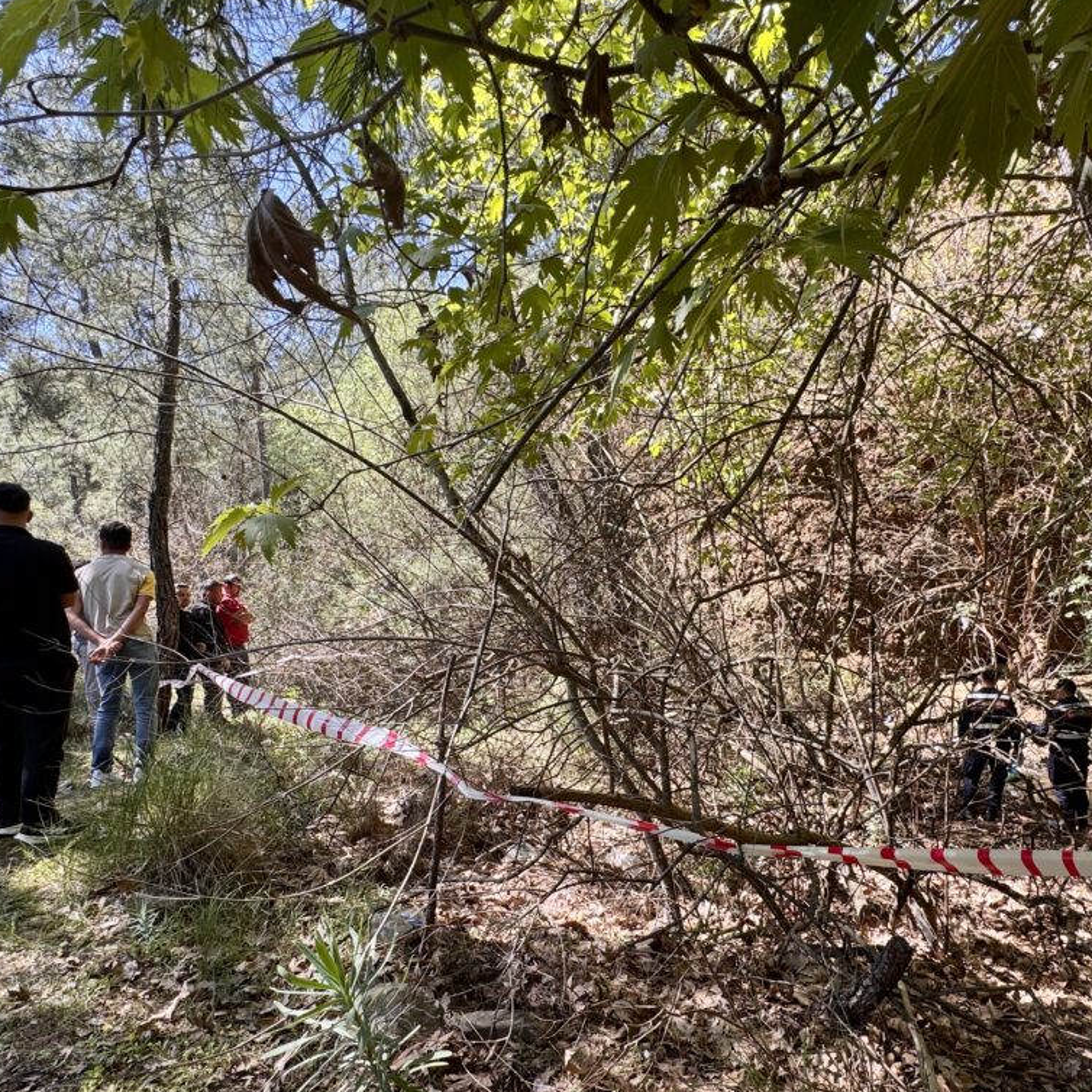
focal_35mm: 21
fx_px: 749
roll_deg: +2.8
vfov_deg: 71.9
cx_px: 594
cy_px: 611
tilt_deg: -5.1
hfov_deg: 72.0
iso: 40
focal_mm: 2.22
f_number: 2.2
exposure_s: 1/215
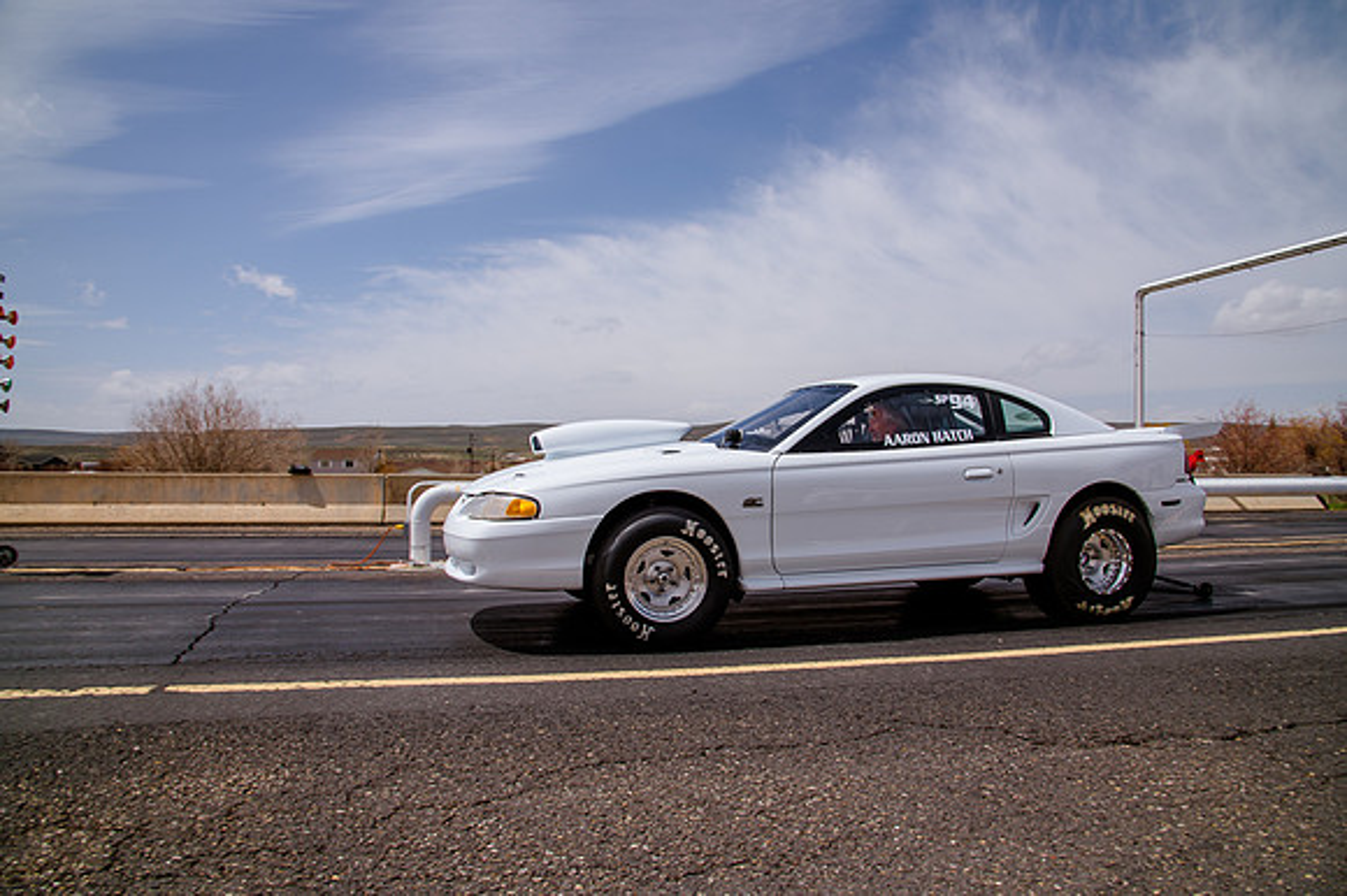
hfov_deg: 73.8
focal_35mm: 24
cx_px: 674
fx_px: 897
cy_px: 448
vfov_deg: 53.1
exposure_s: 1/500
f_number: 10
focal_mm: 24
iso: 200
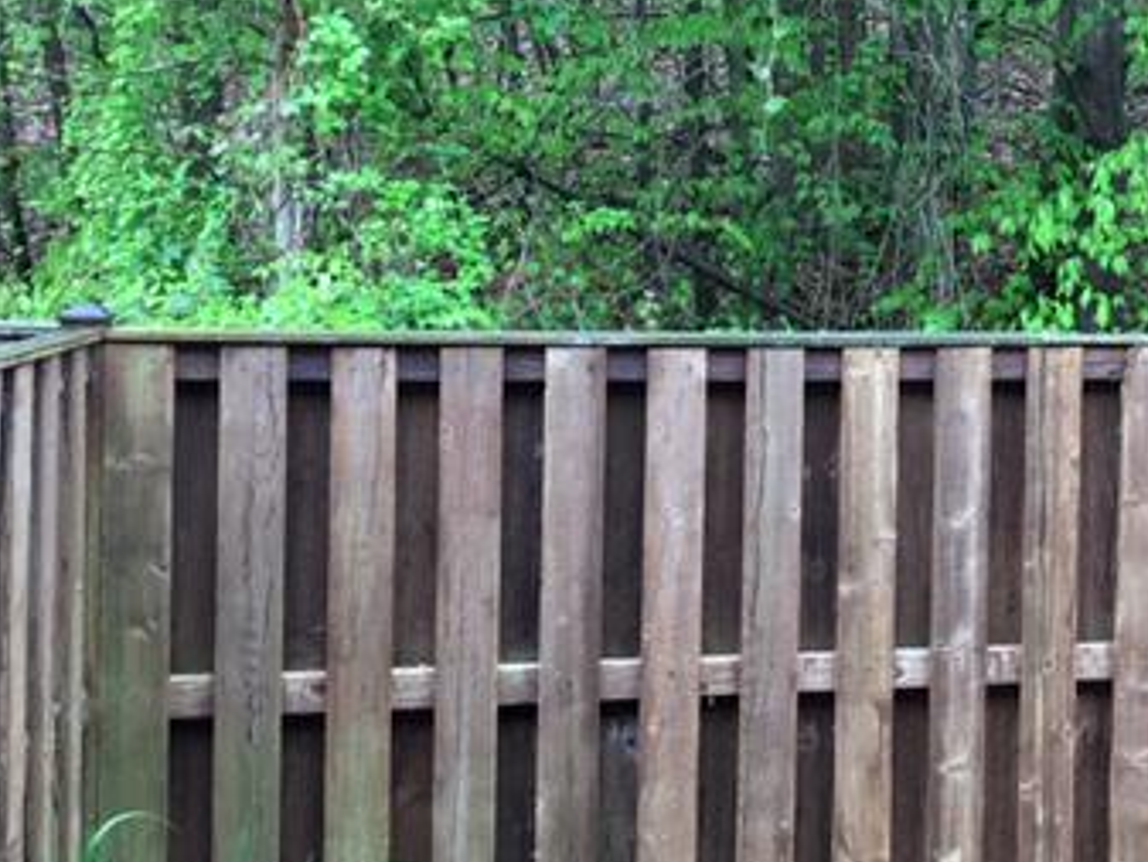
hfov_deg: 33.3
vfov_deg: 26.0
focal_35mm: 55
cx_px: 1015
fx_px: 1825
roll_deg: -1.0
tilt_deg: +1.2
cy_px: 153
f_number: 2.2
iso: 32
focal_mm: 4.15
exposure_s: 1/30
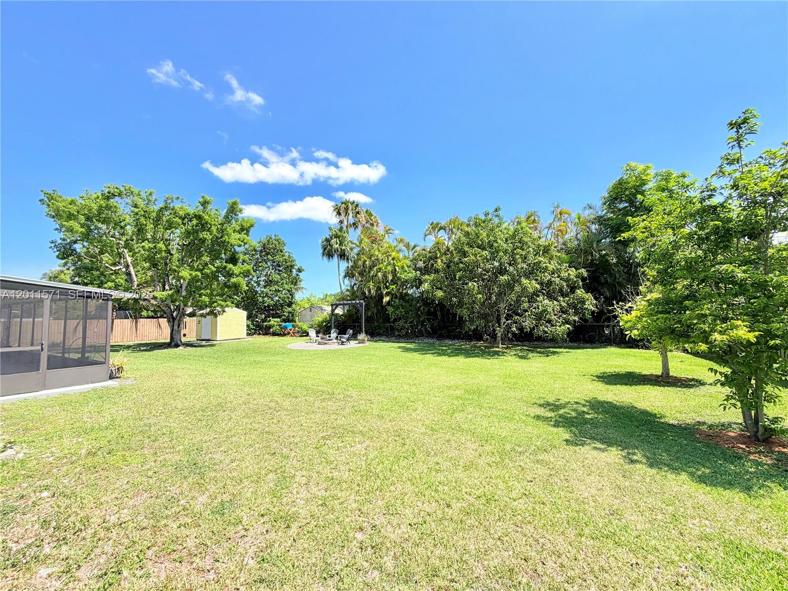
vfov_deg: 85.7
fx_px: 319
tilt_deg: +4.2
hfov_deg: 102.1
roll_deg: +0.5
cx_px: 394
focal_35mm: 14
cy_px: 296
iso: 20
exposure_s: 1/770
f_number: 2.2
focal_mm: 2.22
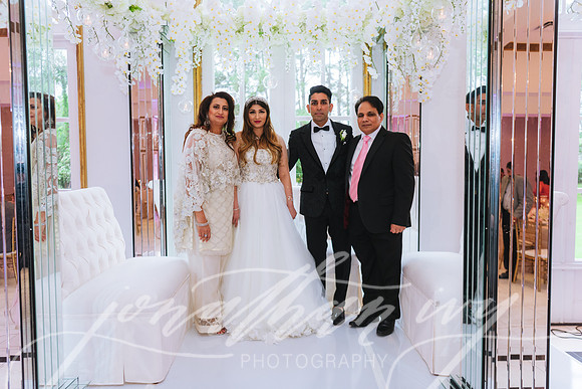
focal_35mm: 29
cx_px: 291
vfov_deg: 45.0
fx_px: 469
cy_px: 194
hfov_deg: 63.6
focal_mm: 29
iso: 800
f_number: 2.8
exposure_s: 1/200
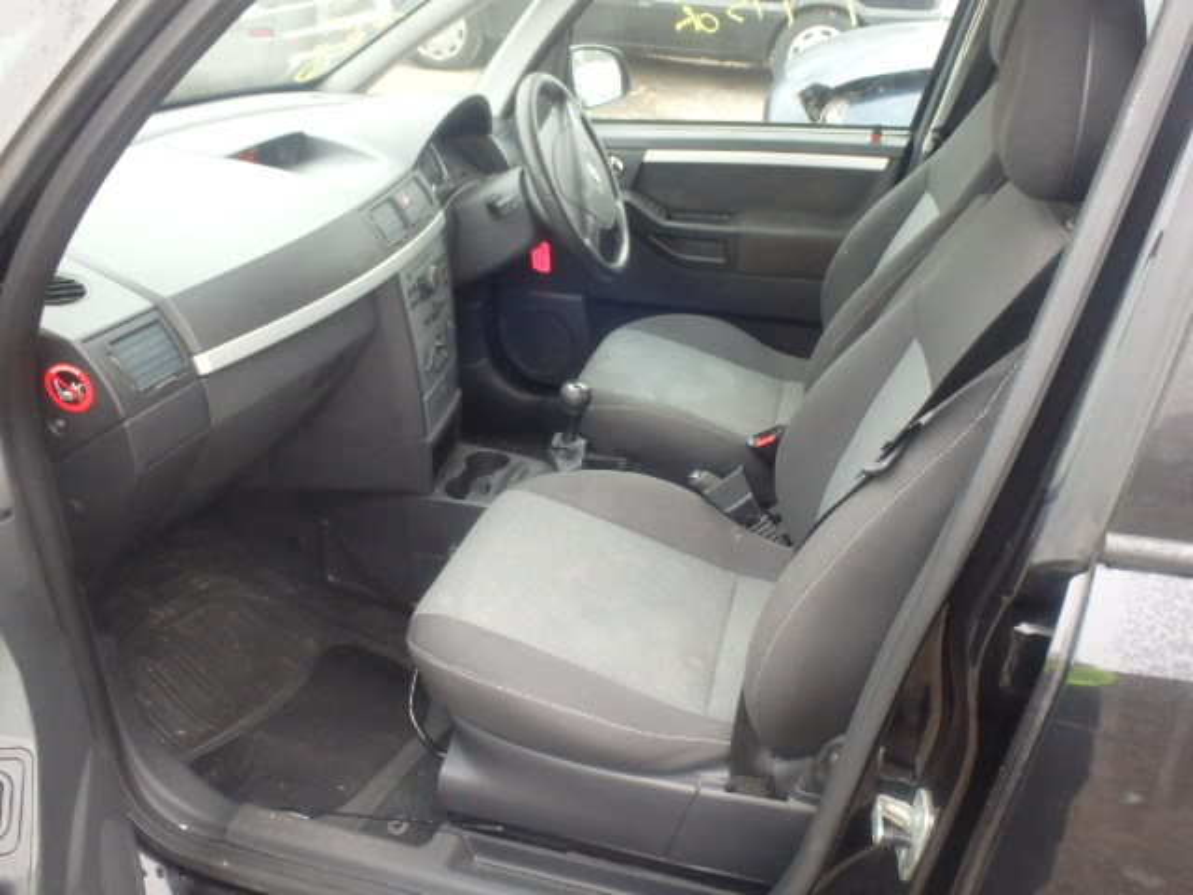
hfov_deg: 63.4
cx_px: 596
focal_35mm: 28
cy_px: 448
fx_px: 965
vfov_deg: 49.7
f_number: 3.9
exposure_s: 1/80
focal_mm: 5
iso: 800
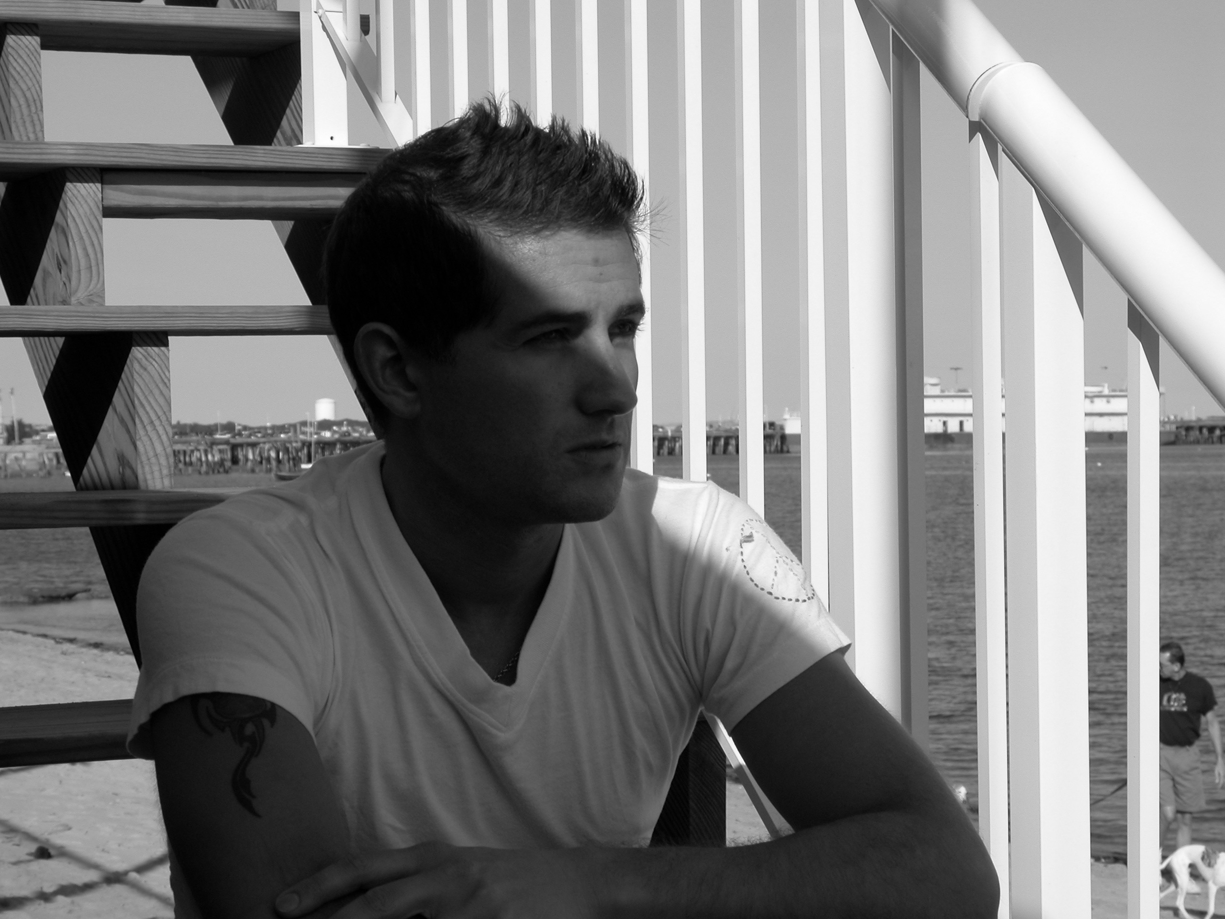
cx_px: 612
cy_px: 460
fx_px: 2866
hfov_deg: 24.1
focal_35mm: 81
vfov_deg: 18.2
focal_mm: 21
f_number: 6.2
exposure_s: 1/513
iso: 100
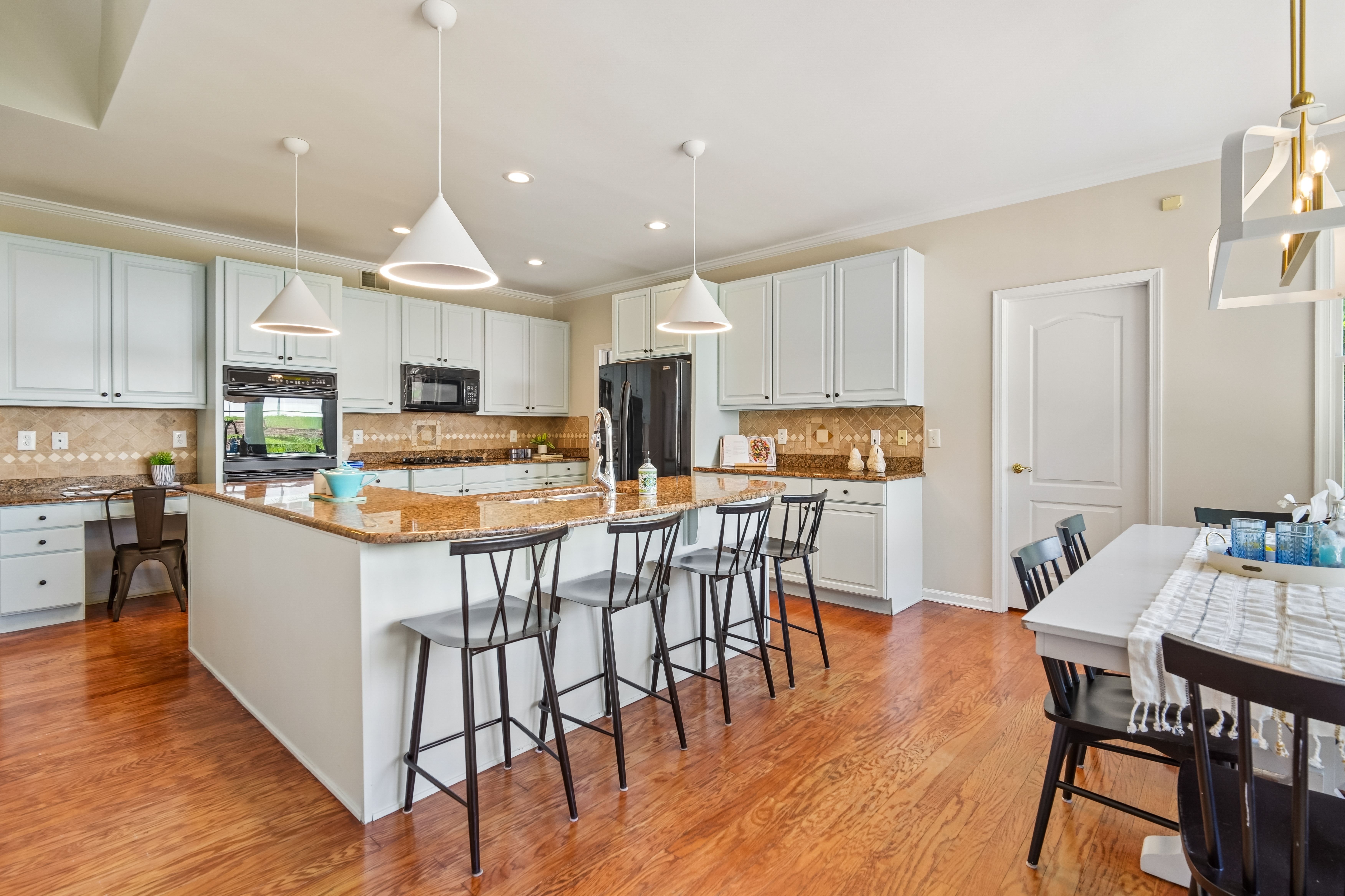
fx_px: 598
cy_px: 448
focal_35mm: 16
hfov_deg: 96.7
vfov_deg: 73.7
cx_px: 672
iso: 400
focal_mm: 16
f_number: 8
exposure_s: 1/20
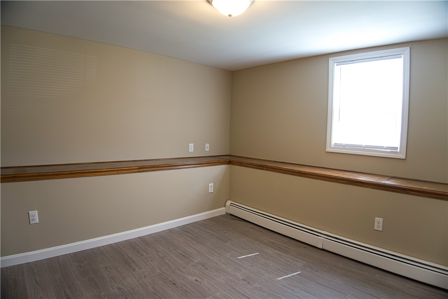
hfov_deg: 73.7
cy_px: 150
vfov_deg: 53.1
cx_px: 224
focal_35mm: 24
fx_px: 299
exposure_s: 1/30
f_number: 3.5
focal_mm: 16
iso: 160
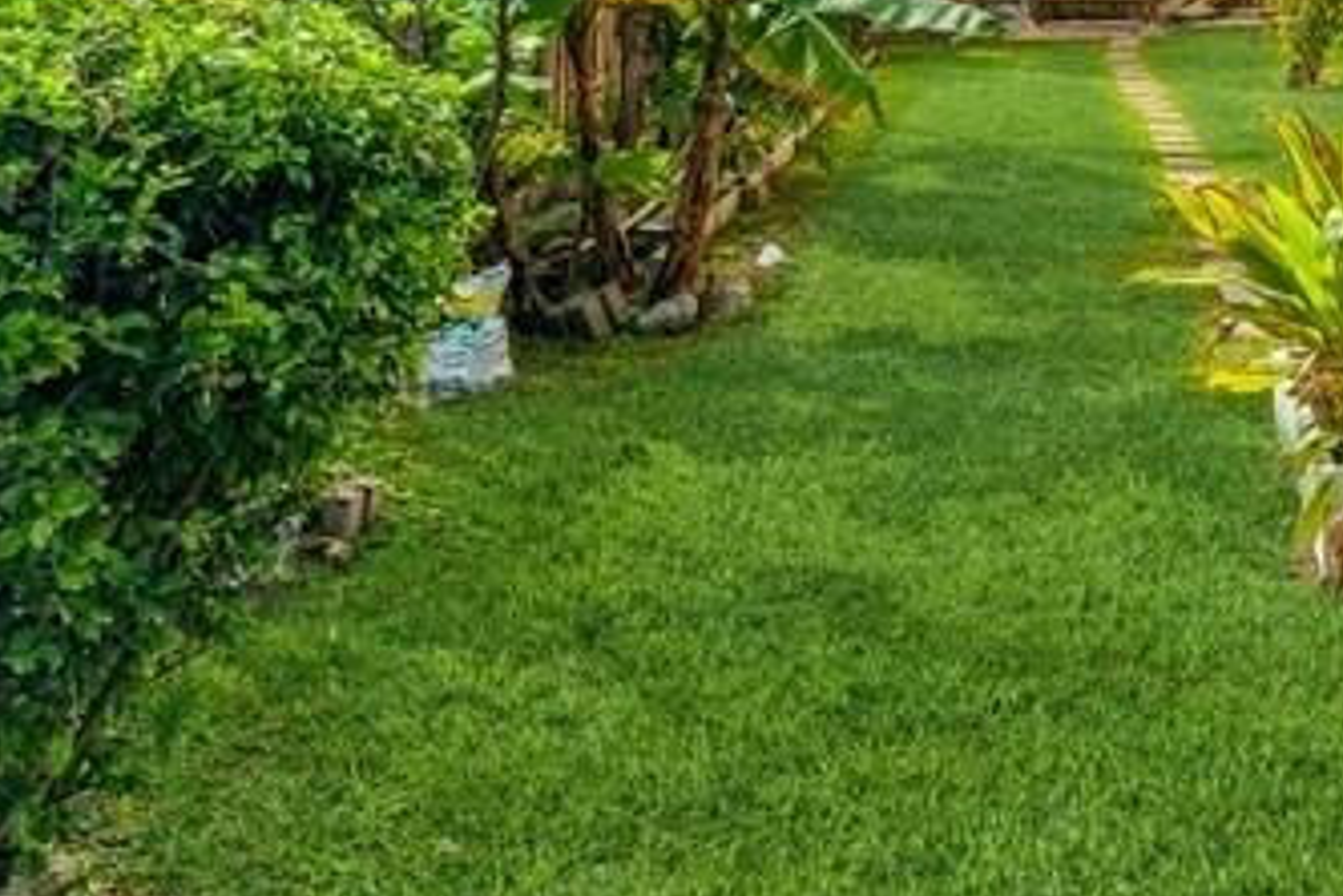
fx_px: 2238
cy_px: -147
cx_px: 1278
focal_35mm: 60
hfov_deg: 31.4
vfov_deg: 21.2
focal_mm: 25
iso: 200
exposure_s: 1/500
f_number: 8
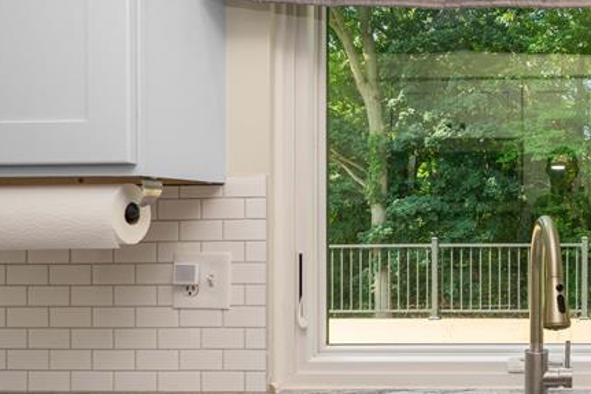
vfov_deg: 35.0
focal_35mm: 38
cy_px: 191
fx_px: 624
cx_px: 540
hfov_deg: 45.6
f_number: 5.6
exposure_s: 1/60
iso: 200
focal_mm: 16
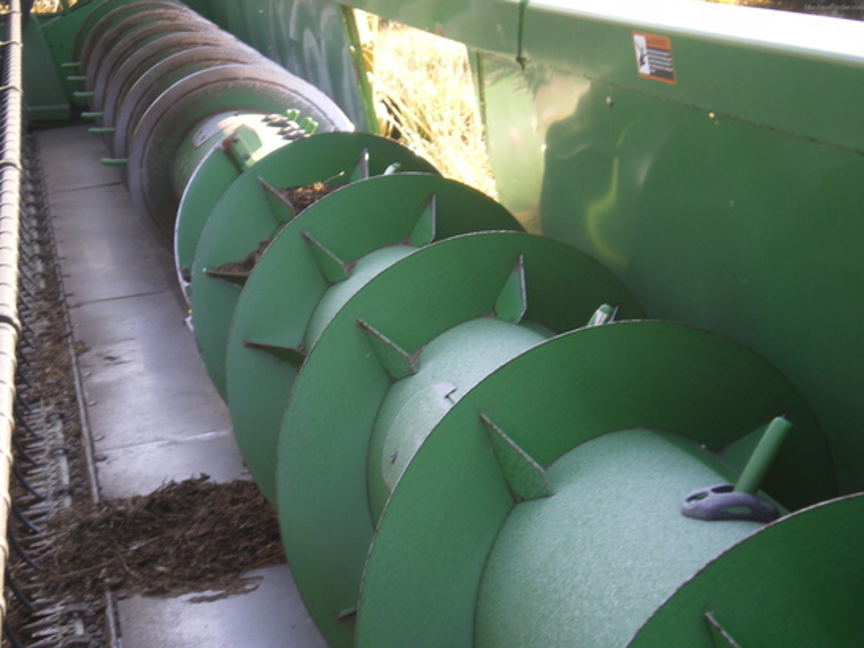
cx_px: 432
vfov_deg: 18.2
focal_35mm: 81
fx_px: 2022
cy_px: 324
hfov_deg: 24.1
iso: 80
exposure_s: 1/50
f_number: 4.9
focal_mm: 13.3
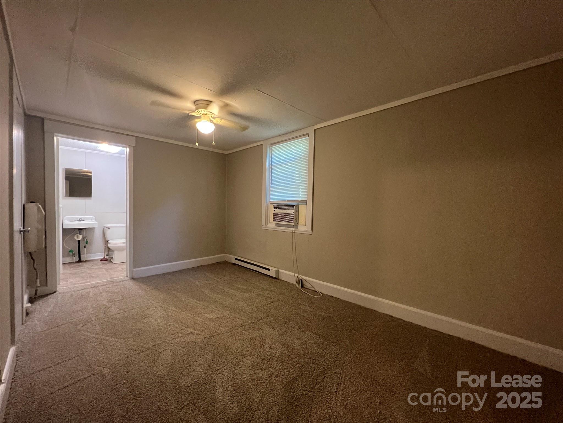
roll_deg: -0.7
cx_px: 282
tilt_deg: -1.4
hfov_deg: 106.2
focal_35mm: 13
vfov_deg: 89.9
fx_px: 211
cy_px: 212
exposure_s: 1/60
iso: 500
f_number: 1.8
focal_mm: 1.57
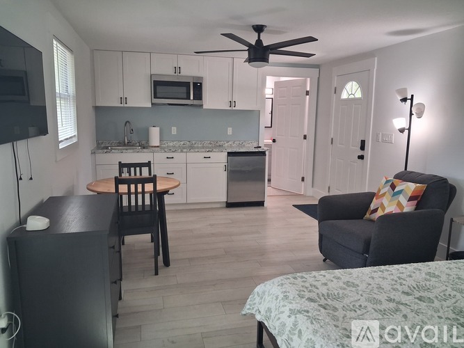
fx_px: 362
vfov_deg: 51.3
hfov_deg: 65.3
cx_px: 232
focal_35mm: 27
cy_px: 174
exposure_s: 1/50
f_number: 1.8
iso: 250
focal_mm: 4
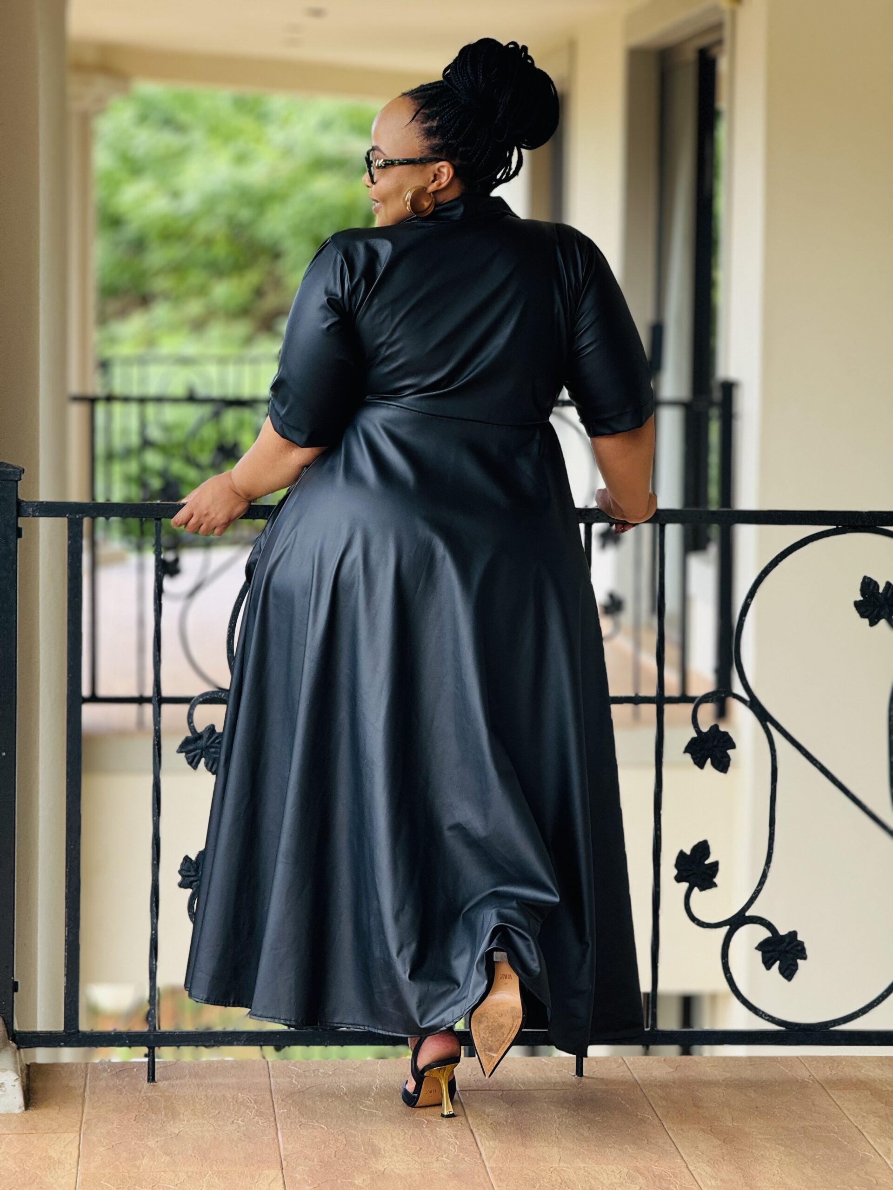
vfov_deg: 16.4
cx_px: 446
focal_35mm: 120
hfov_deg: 12.3
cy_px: 595
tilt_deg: -4.3
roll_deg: -1.0
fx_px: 4128
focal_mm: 15.66
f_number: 2.8
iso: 80
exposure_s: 1/99
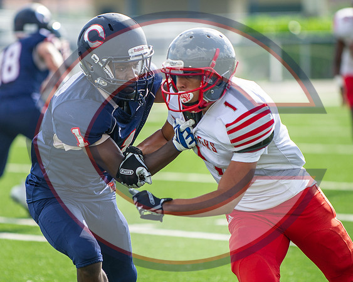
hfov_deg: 5.8
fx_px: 3486
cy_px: 133
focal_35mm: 334
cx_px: 128
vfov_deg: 4.6
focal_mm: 200
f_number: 2.8
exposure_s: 1/1000
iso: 200
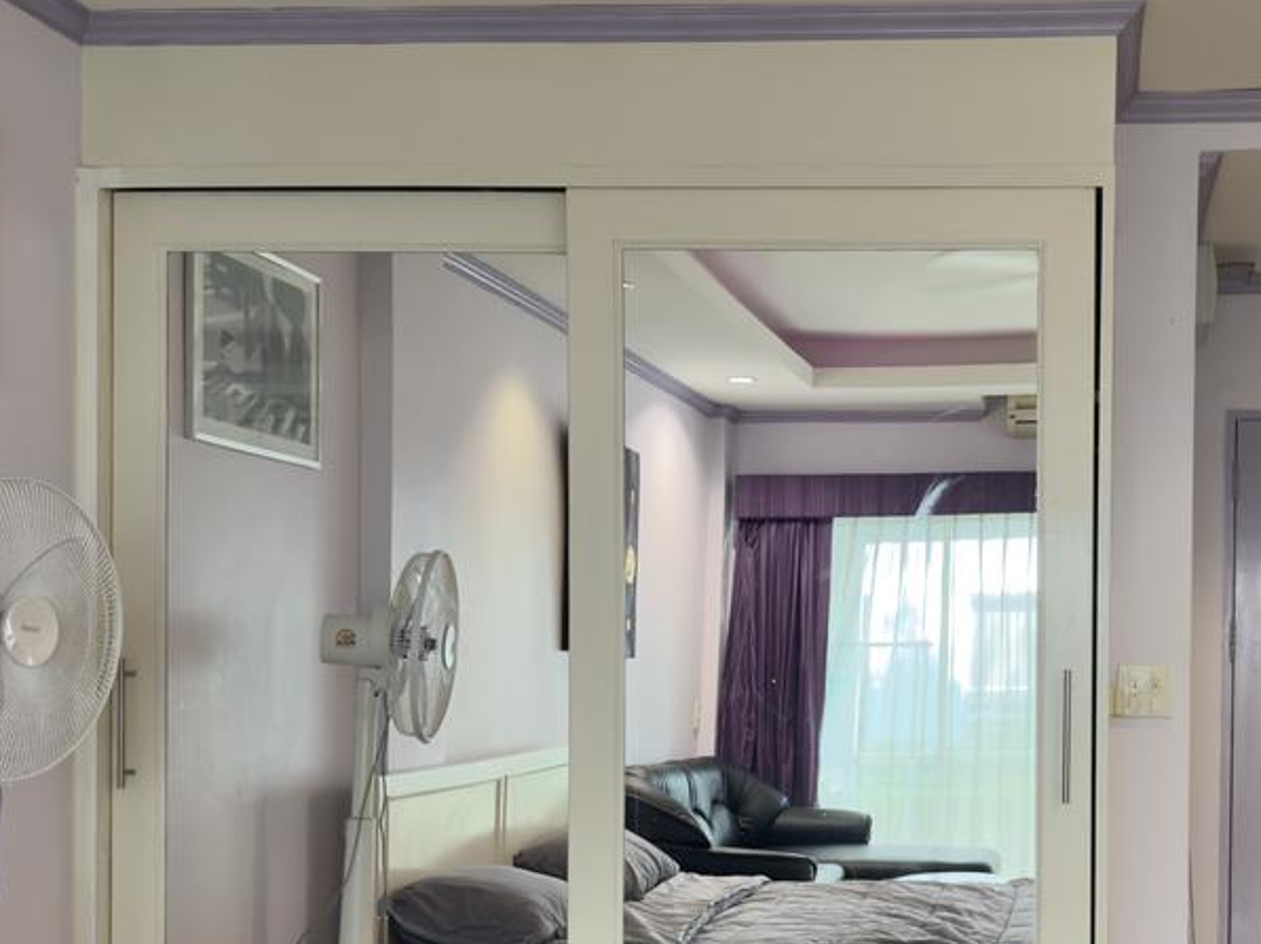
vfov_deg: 28.7
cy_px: 701
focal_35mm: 50
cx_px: 990
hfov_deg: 37.0
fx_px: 1820
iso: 320
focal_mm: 6.76
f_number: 1.78
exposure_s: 1/33
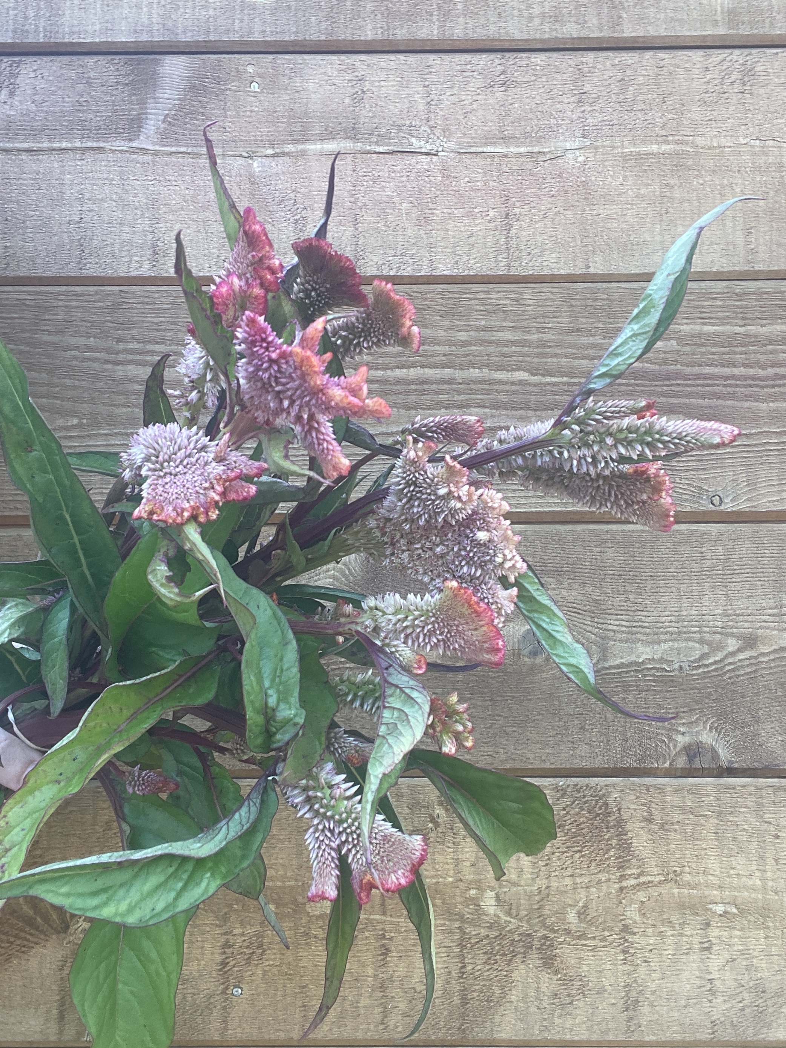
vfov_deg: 60.0
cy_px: 524
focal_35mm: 30
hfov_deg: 46.8
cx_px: 393
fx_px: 908
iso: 50
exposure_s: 1/121
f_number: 2.2
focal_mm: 2.71
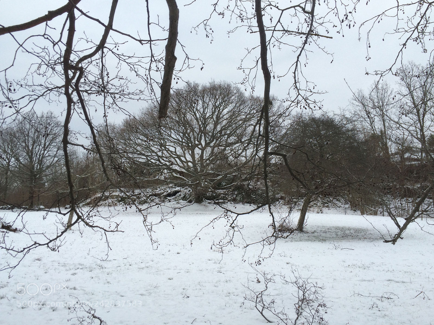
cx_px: 217
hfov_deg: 61.7
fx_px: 364
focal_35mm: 29
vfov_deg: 48.2
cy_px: 162
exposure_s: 1/128
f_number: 2.2
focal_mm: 4.15
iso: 32
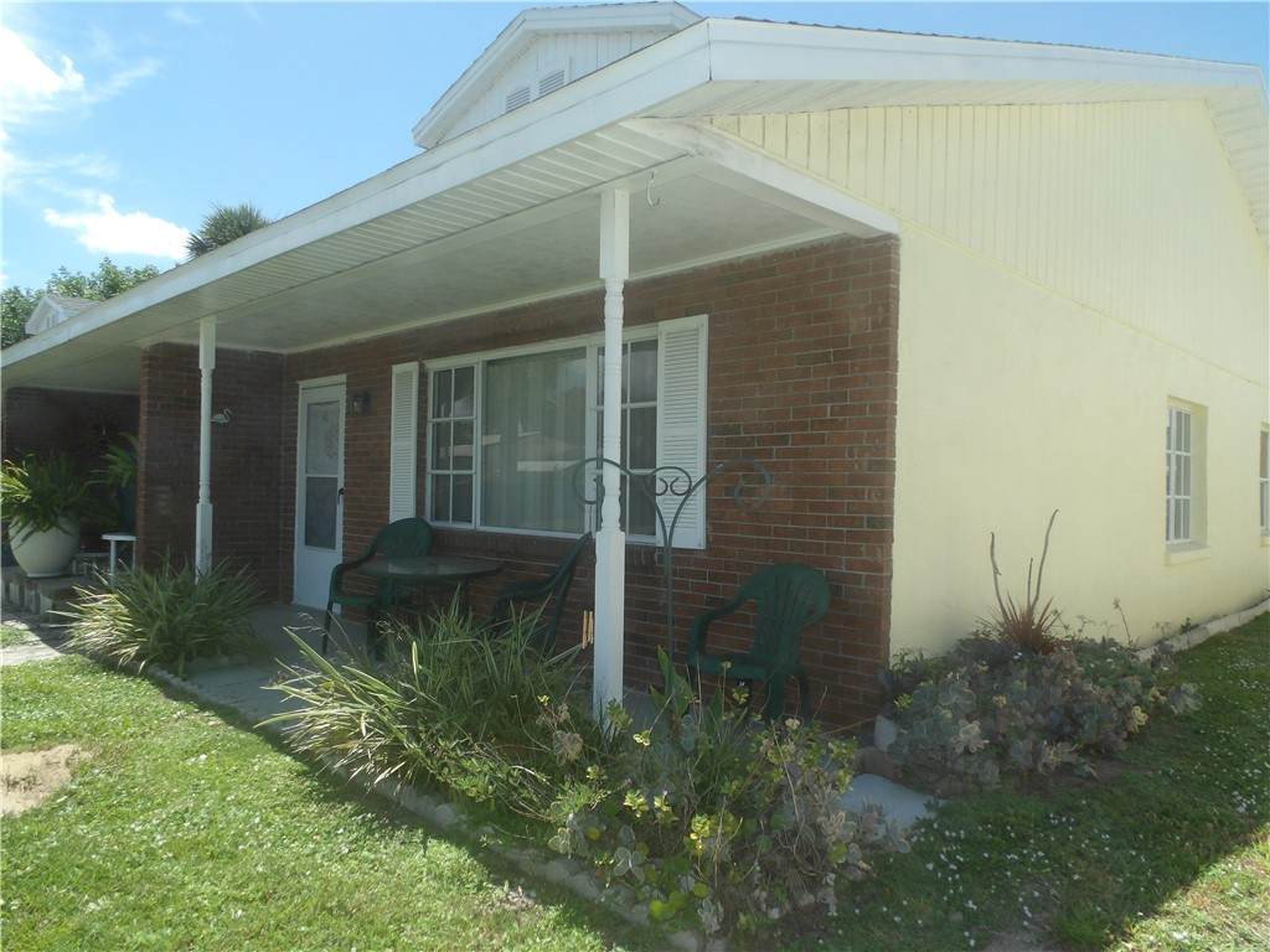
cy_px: 476
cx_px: 635
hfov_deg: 73.9
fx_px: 844
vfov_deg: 58.9
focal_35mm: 23
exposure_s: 1/436
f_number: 4.1
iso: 100
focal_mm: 4.2
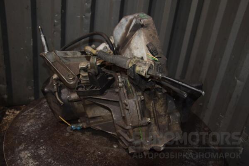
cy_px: 83
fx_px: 228
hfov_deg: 57.2
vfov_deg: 40.0
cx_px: 124
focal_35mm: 33
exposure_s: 1/60
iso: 800
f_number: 5
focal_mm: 22
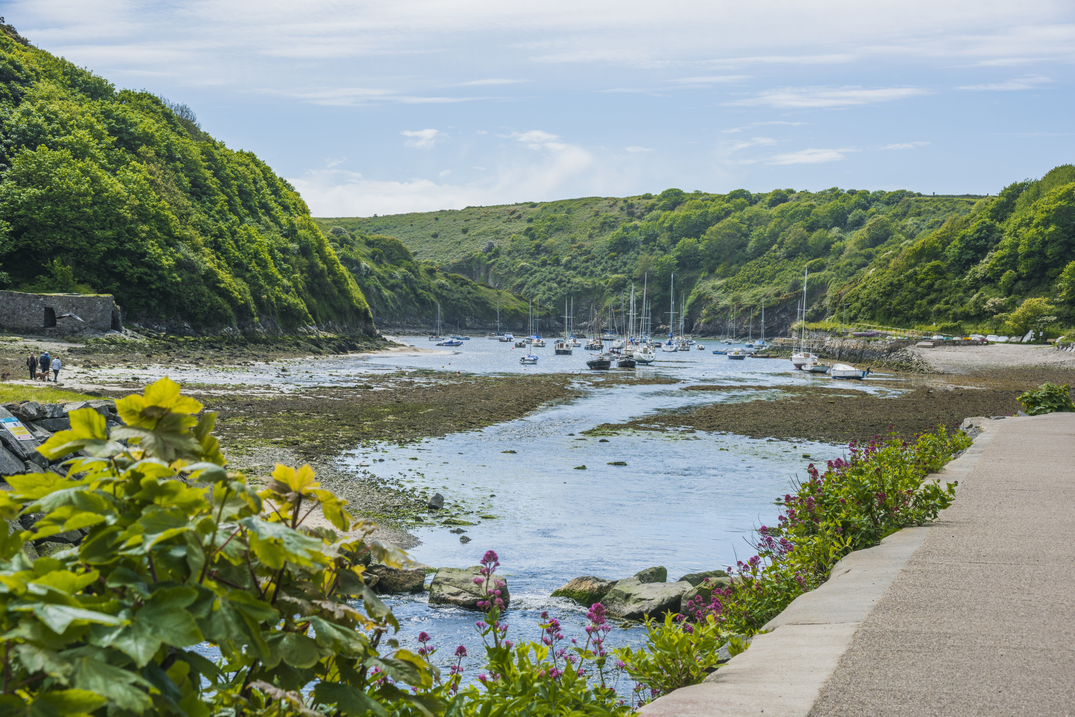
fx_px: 2091
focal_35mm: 70
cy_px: 358
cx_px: 538
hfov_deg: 28.8
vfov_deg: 19.5
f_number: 11
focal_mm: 70
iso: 100
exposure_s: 1/320
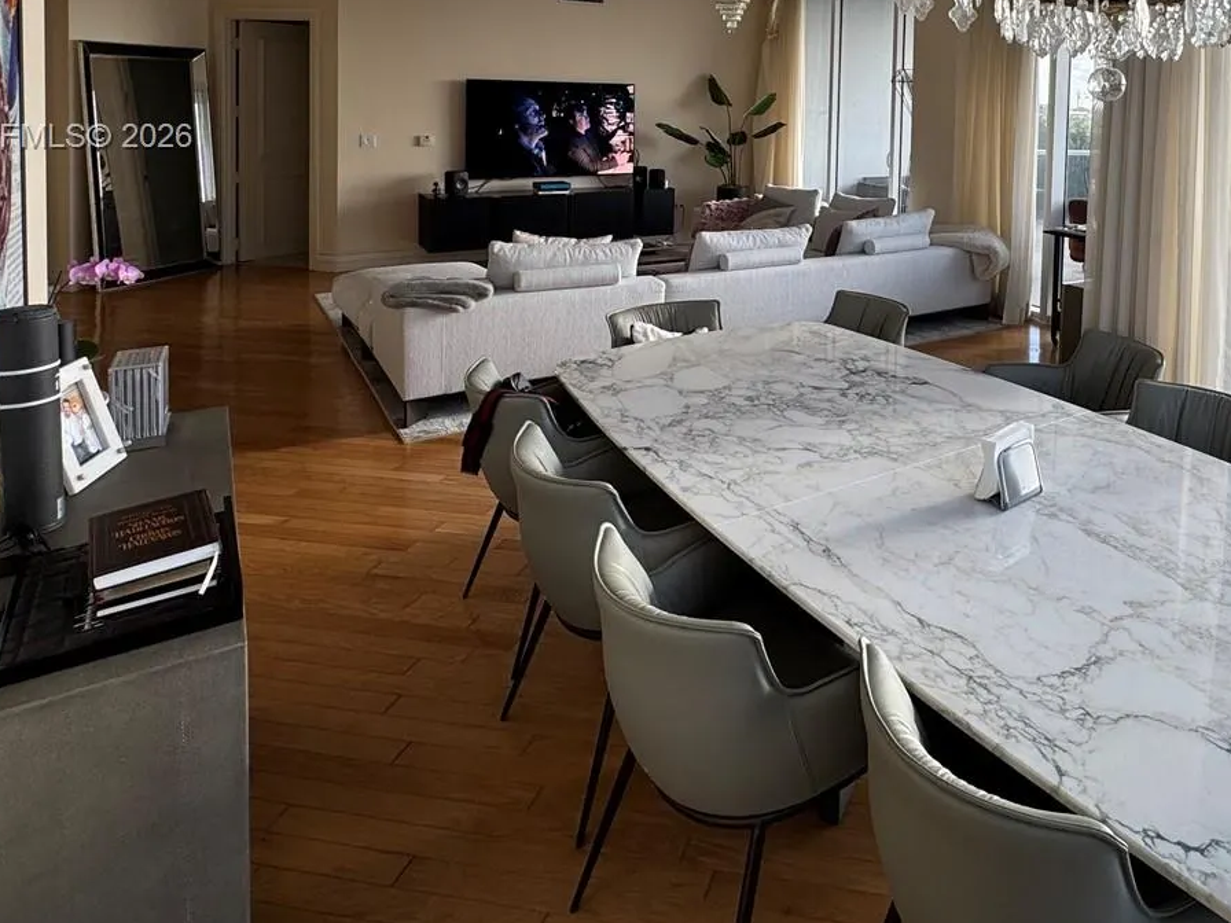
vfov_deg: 50.3
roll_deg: -1.1
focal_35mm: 25
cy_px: 139
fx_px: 889
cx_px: 864
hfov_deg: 66.6
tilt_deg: -2.9
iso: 40
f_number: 2.2
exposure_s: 1/100
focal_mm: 2.22
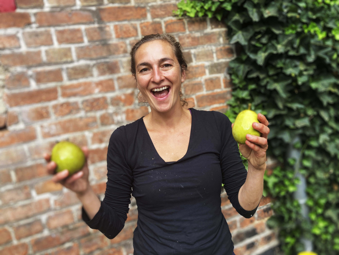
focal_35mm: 28
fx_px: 274
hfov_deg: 63.4
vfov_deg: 49.7
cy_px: 128
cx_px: 170
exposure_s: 1/173
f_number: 1.8
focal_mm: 3.99
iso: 20
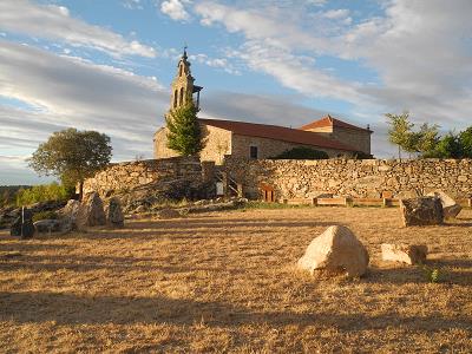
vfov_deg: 40.7
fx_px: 477
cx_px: 236
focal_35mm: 35
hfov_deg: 52.6
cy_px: 177
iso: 100
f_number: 3.2
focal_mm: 7.4
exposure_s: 1/500
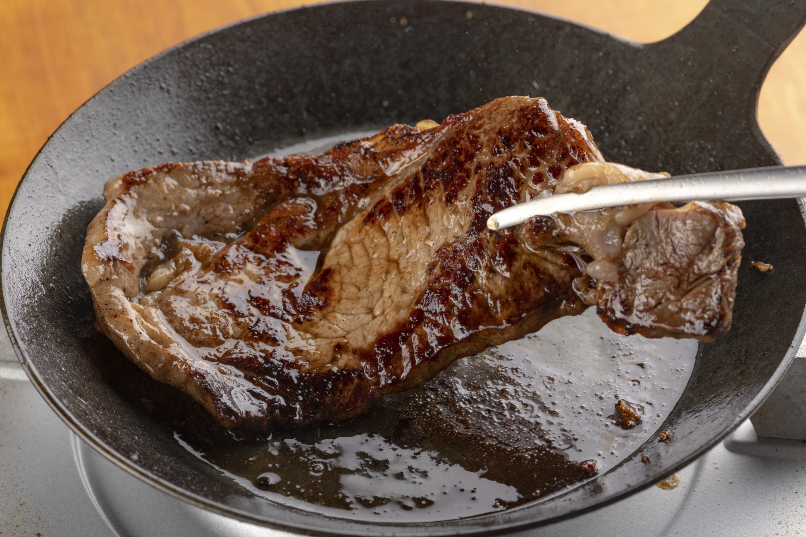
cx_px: 403
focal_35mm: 105
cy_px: 268
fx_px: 2350
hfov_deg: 19.5
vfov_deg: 13.0
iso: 50
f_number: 11
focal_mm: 105
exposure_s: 1/125
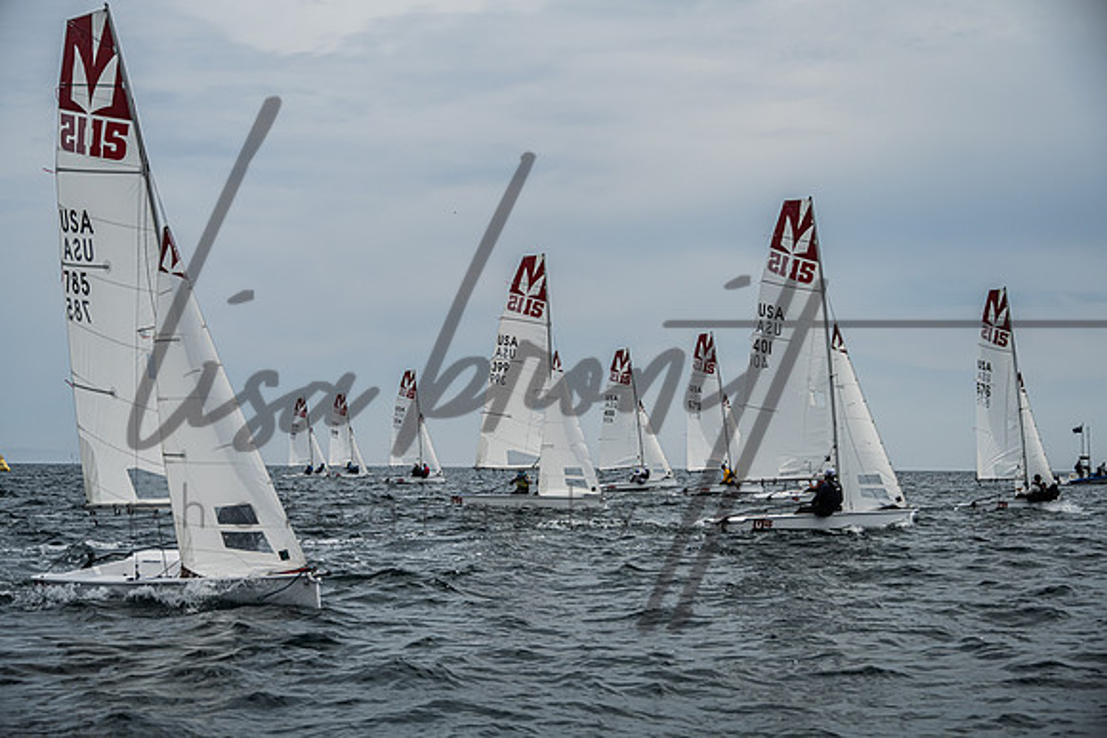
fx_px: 2153
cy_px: 369
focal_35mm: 70
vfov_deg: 19.5
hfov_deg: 28.8
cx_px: 554
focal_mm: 70
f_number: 6
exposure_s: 1/3200
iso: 320
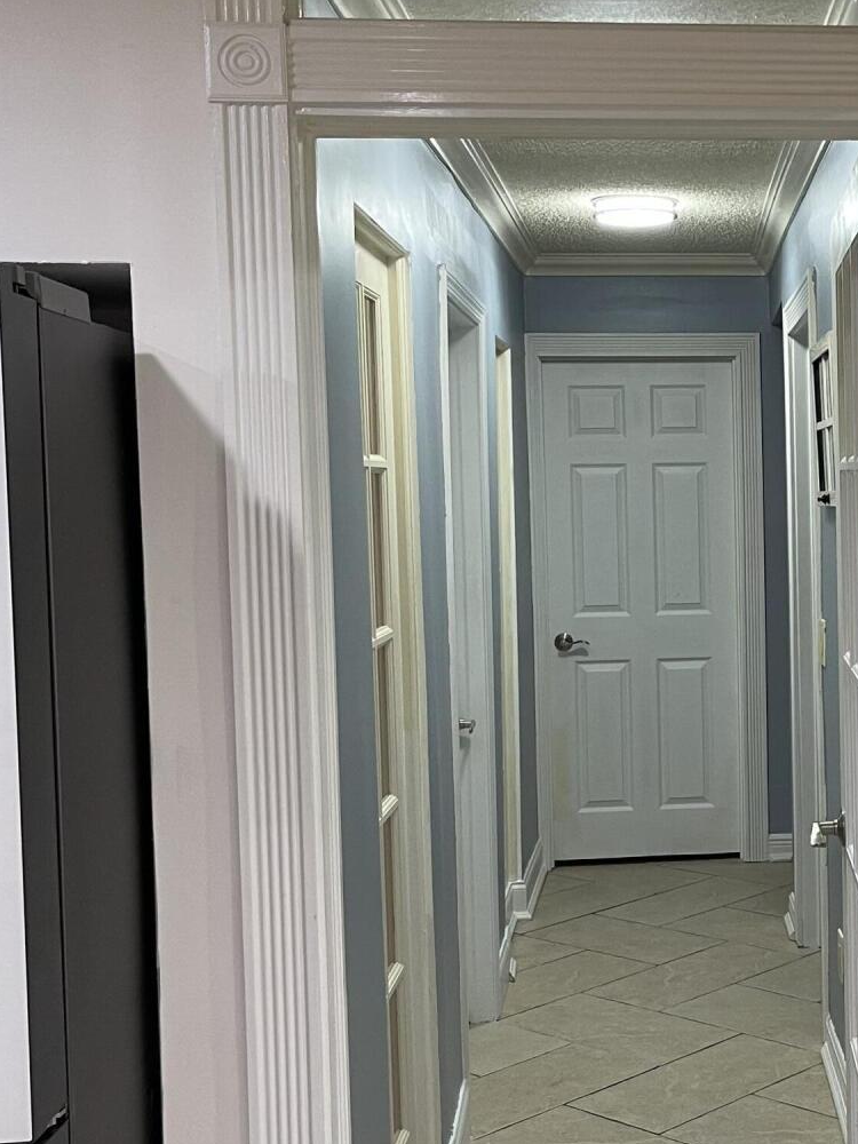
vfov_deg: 36.8
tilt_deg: -3.0
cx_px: 835
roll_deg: +1.7
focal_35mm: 52
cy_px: 573
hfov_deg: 26.7
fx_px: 1719
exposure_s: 1/60
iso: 100
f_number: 1.6
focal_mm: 5.1
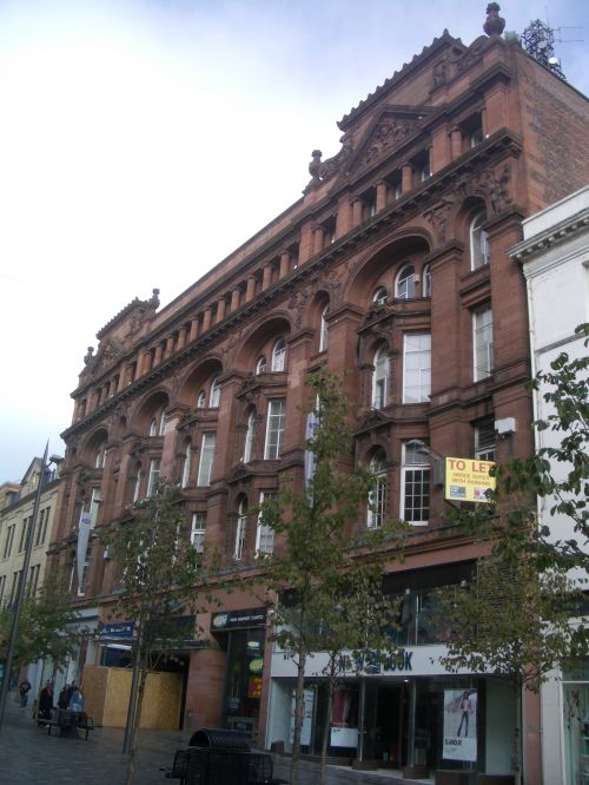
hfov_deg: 40.7
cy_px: 392
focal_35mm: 35
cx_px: 294
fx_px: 794
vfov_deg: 52.6
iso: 50
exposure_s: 1/320
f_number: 4.3
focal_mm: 5.8
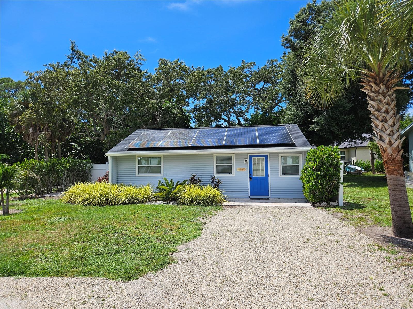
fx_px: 274
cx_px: 206
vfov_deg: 58.9
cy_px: 154
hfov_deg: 73.9
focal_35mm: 23
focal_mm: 5.4
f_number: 1.8
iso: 25
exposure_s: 1/1983
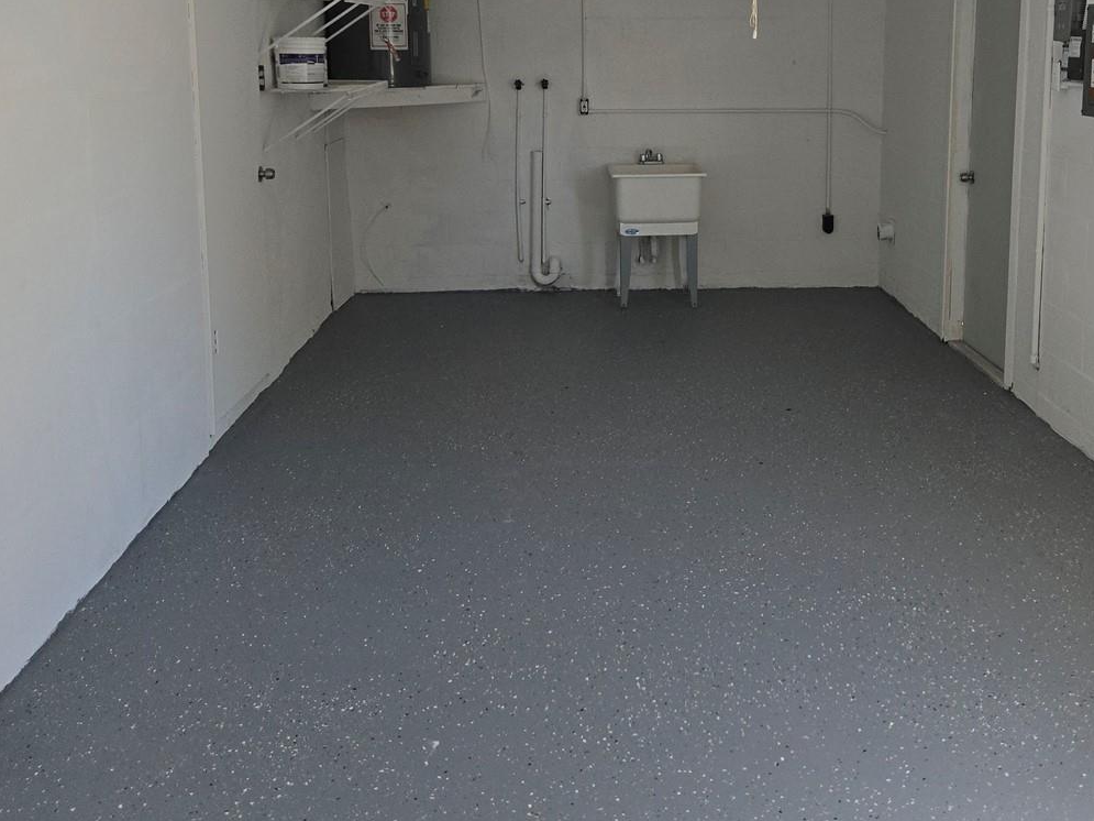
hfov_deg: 49.8
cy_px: 197
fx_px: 1169
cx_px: 666
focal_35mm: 37
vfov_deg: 37.6
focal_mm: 5.4
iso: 64
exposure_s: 1/180
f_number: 1.8
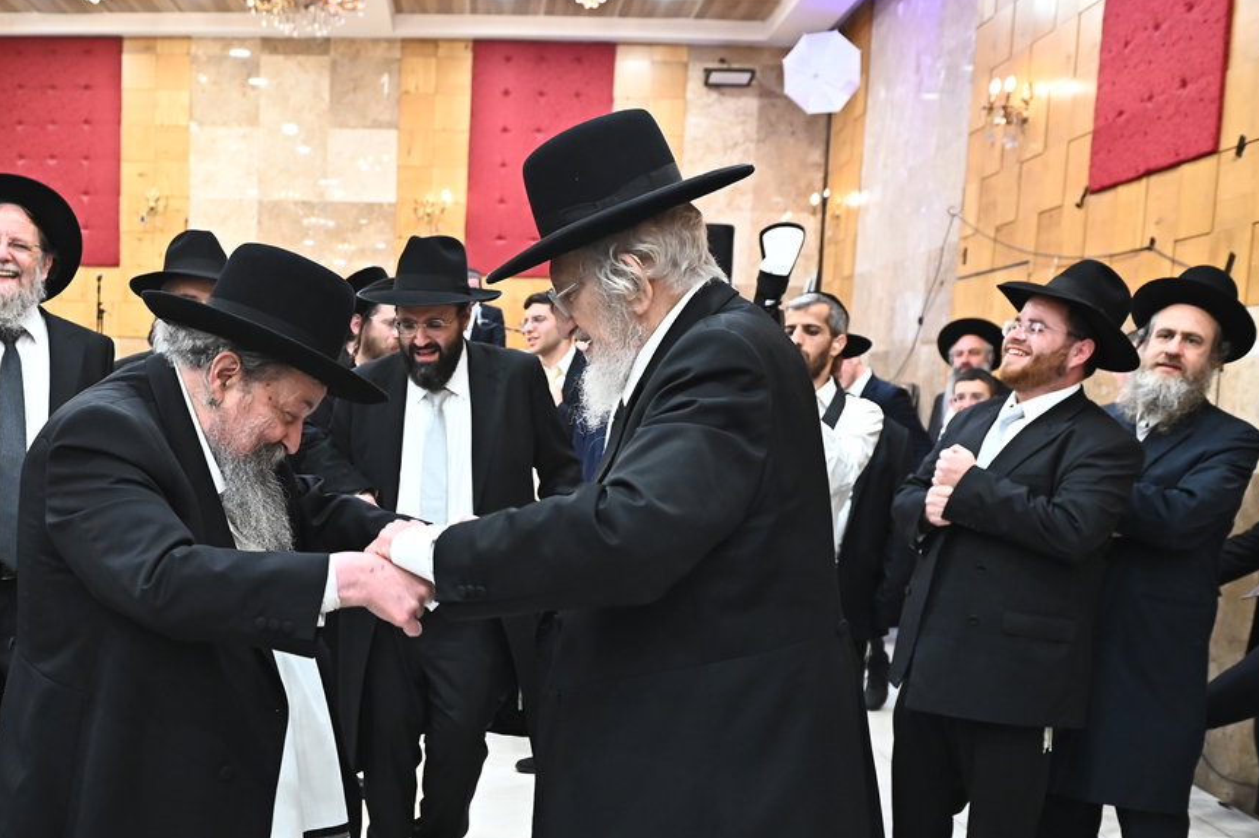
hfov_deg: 48.2
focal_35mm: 39
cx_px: 364
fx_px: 1363
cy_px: 618
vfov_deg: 33.6
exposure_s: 1/200
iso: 2500
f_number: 3.5
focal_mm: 24
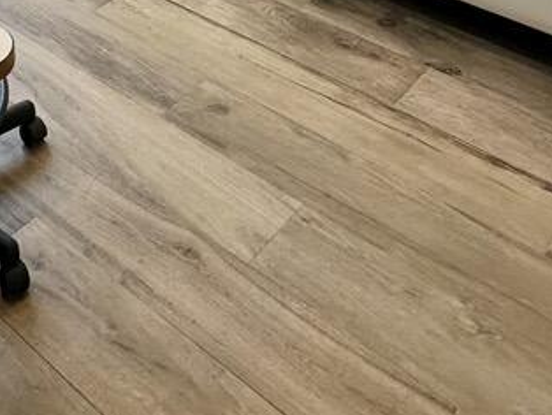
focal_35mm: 57
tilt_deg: -12.4
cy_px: -304
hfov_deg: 32.5
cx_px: 81
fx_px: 910
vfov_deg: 19.8
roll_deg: +2.5
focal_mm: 2.22
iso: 50
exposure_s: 1/120
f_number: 2.2
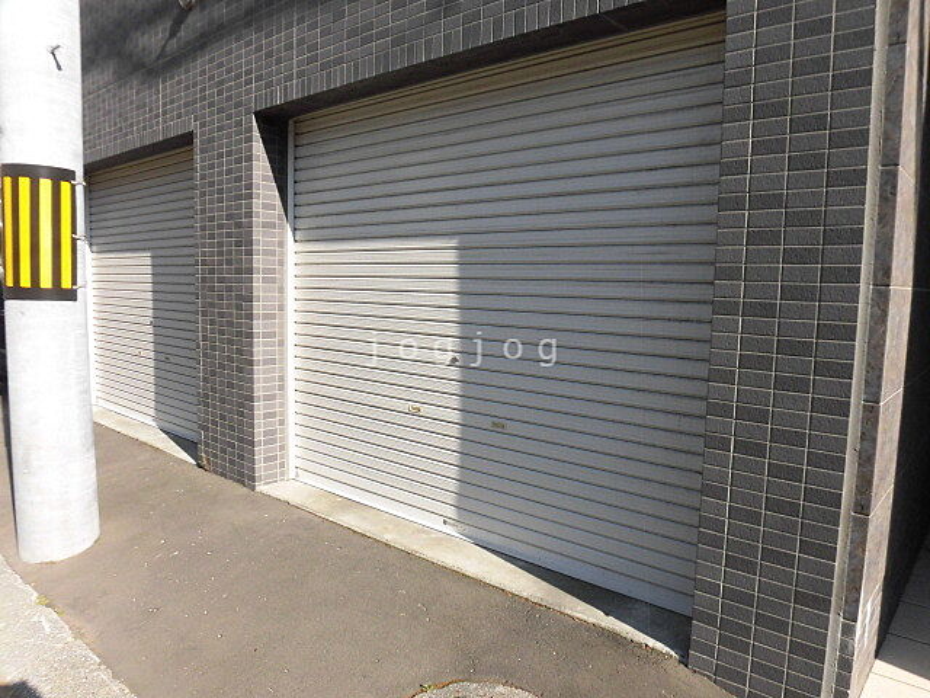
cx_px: 465
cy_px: 349
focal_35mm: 24
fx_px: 645
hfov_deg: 71.6
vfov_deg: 56.8
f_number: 3.1
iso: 100
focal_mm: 4.3
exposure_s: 1/800
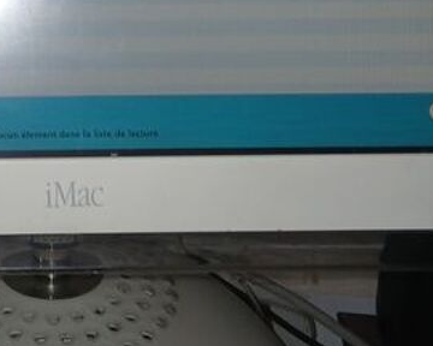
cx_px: 30
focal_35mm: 94
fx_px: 1205
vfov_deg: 16.1
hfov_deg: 19.9
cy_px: 17
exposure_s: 1/50
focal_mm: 3.98
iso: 40
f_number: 1.8
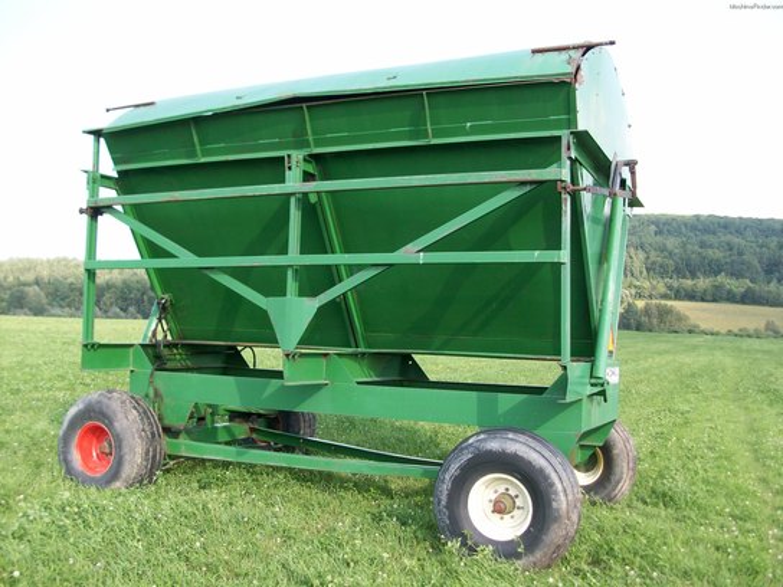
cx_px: 392
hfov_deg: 54.0
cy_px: 294
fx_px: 769
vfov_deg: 41.8
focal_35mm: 34
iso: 64
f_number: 2.8
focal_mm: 5.7
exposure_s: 1/238
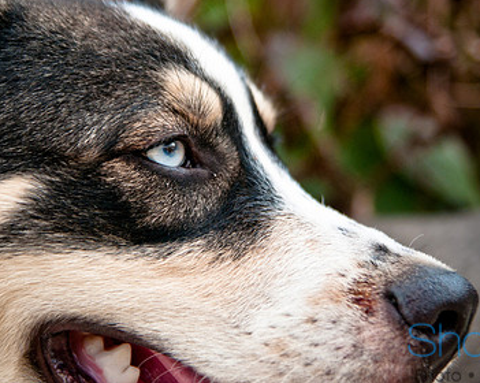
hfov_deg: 18.0
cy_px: 147
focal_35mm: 107
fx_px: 1518
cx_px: 230
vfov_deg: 14.4
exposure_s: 1/2000
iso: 400
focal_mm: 46
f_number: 2.8
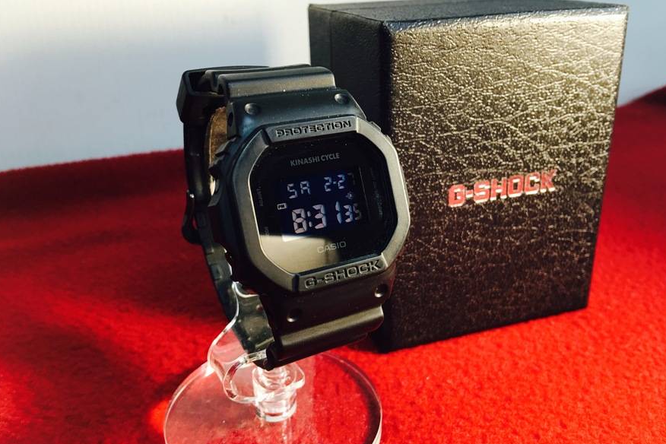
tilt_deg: -21.2
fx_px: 573
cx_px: 337
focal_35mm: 31
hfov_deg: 60.3
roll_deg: +1.0
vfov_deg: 42.3
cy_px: 207
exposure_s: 1/15
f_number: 2.2
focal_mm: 4.15
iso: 40
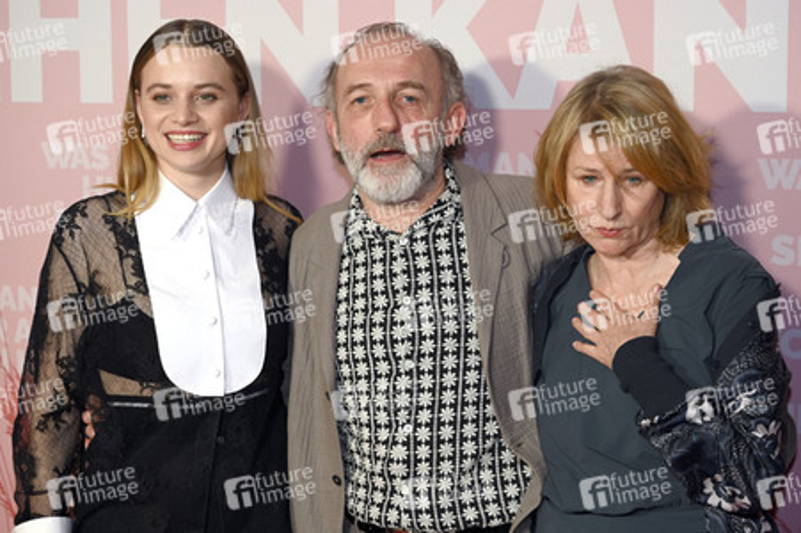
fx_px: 1667
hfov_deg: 27.0
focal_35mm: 75
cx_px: 400
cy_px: 266
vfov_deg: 18.2
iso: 320
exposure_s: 1/100
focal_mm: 75
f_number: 4
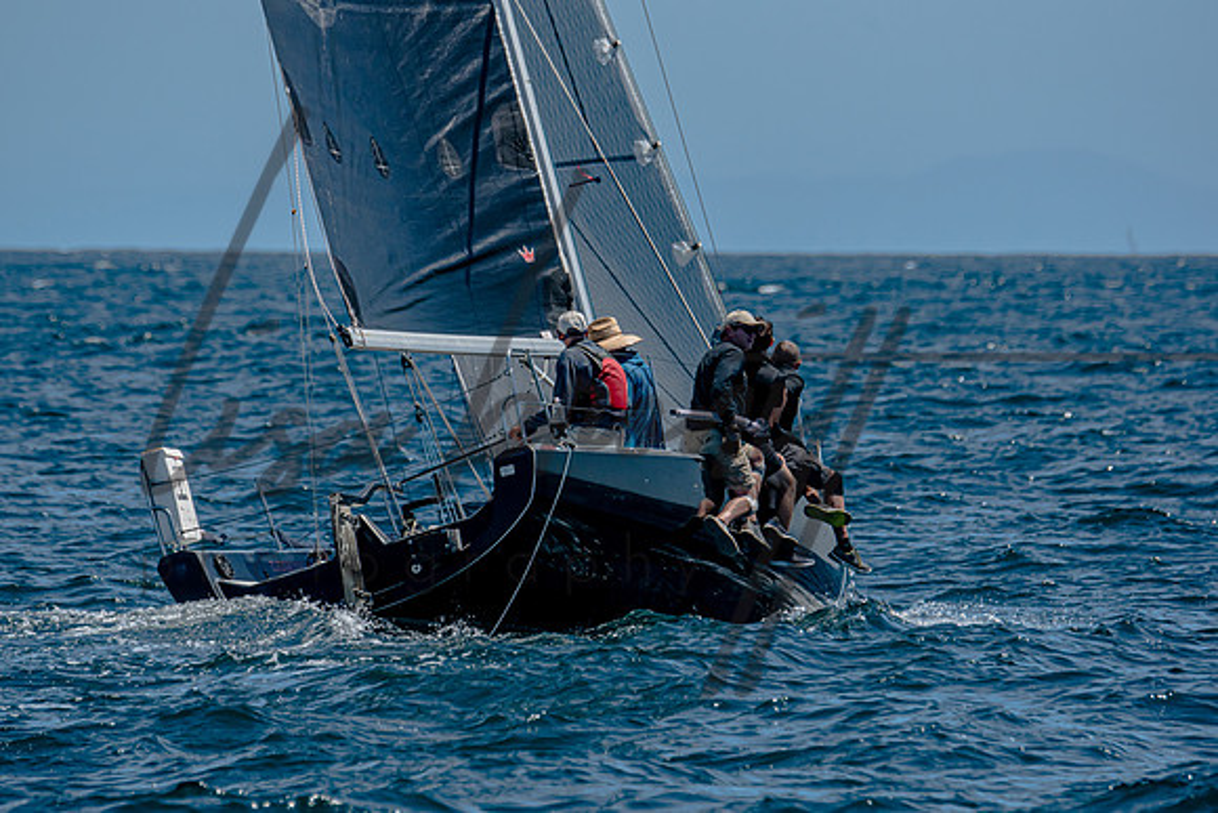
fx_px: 16356
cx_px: 609
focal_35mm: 483
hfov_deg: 4.3
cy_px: 406
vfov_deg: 2.8
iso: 200
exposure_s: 1/2000
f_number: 5.6
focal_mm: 310
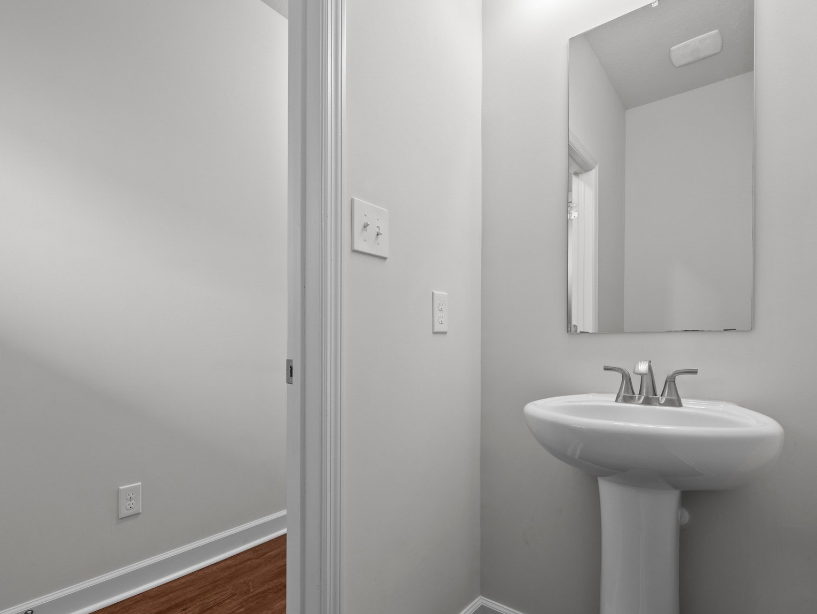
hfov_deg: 87.7
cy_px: 349
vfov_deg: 71.3
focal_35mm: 18
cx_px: 403
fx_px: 425
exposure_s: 1/5
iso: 640
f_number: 7.1
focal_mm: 14
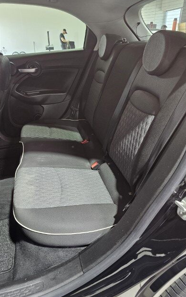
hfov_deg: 49.3
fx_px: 203
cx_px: 92
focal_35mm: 25
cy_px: 151
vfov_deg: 72.5
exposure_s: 1/50
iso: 640
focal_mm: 6.3
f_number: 1.7
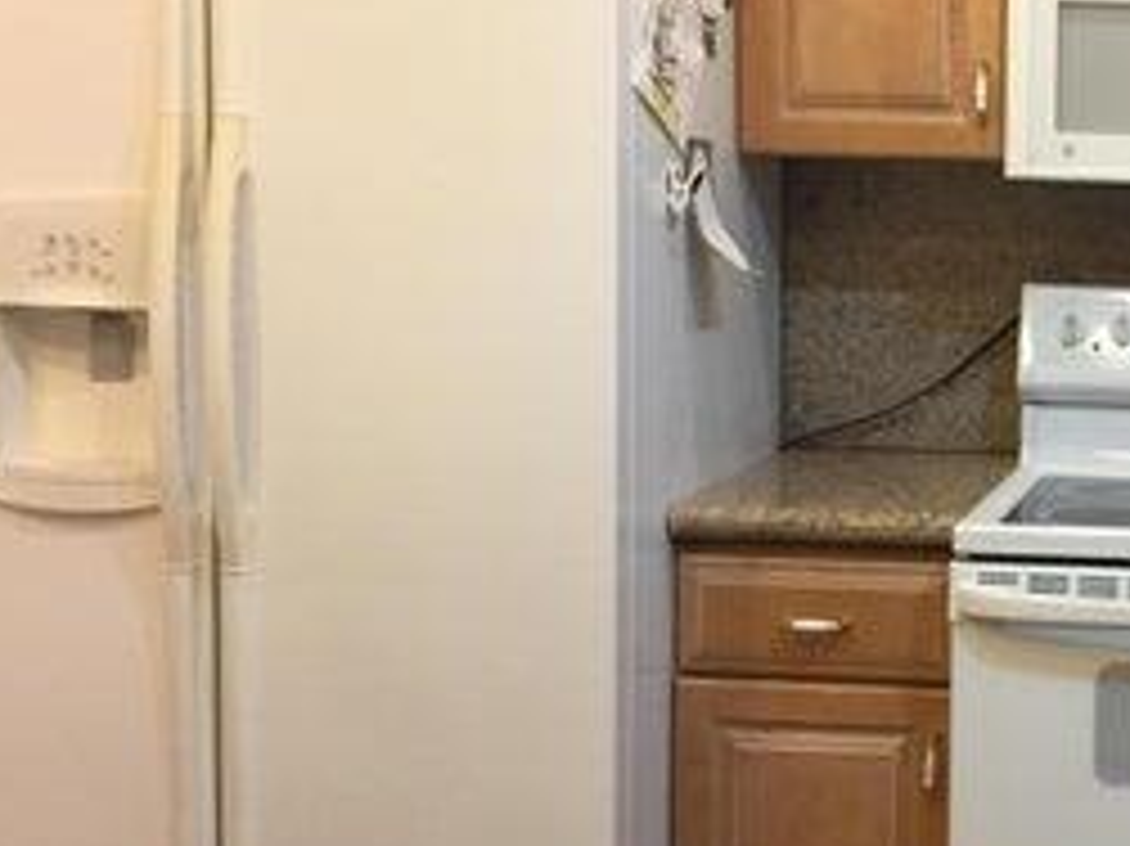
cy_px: 405
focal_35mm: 74
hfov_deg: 24.4
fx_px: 2414
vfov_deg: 19.9
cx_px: 1274
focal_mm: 4.15
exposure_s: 1/30
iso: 100
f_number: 2.2
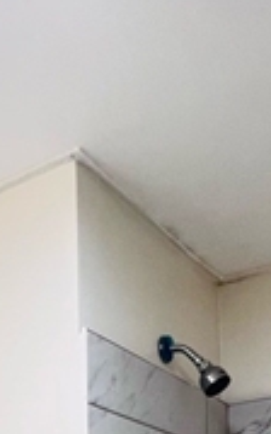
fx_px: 697
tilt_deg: -0.6
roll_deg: +1.1
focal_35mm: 59
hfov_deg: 21.9
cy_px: 604
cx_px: 75
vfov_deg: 27.2
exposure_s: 1/60
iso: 200
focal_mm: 1.57
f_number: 1.8
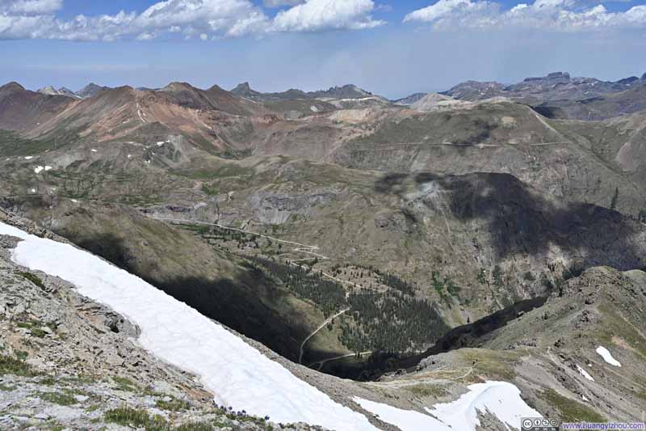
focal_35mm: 41
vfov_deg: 32.6
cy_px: 216
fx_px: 736
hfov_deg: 47.4
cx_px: 323
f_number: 7.1
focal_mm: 41
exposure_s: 1/640
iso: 64
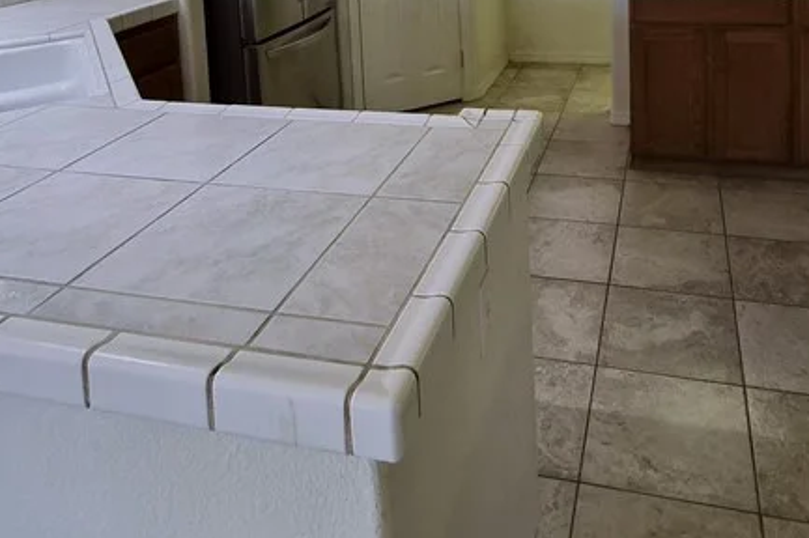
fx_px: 719
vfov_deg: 34.3
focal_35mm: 32
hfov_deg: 58.0
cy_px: -82
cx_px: 508
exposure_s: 1/60
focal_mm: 1.7
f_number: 2.2
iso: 100
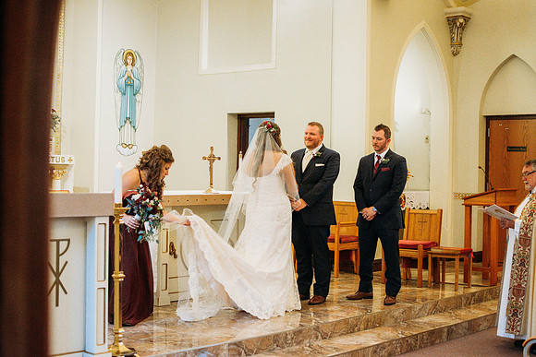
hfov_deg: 37.8
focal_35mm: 52
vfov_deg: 25.8
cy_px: 178
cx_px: 268
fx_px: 782
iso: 500
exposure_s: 1/640
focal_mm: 35
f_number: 1.8
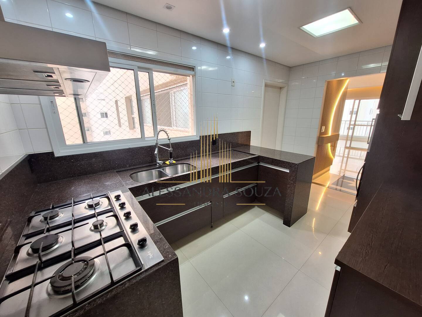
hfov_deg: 106.2
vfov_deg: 89.9
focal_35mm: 13
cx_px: 211
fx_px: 158
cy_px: 158
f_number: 2.2
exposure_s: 1/40
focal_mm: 1.74
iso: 80
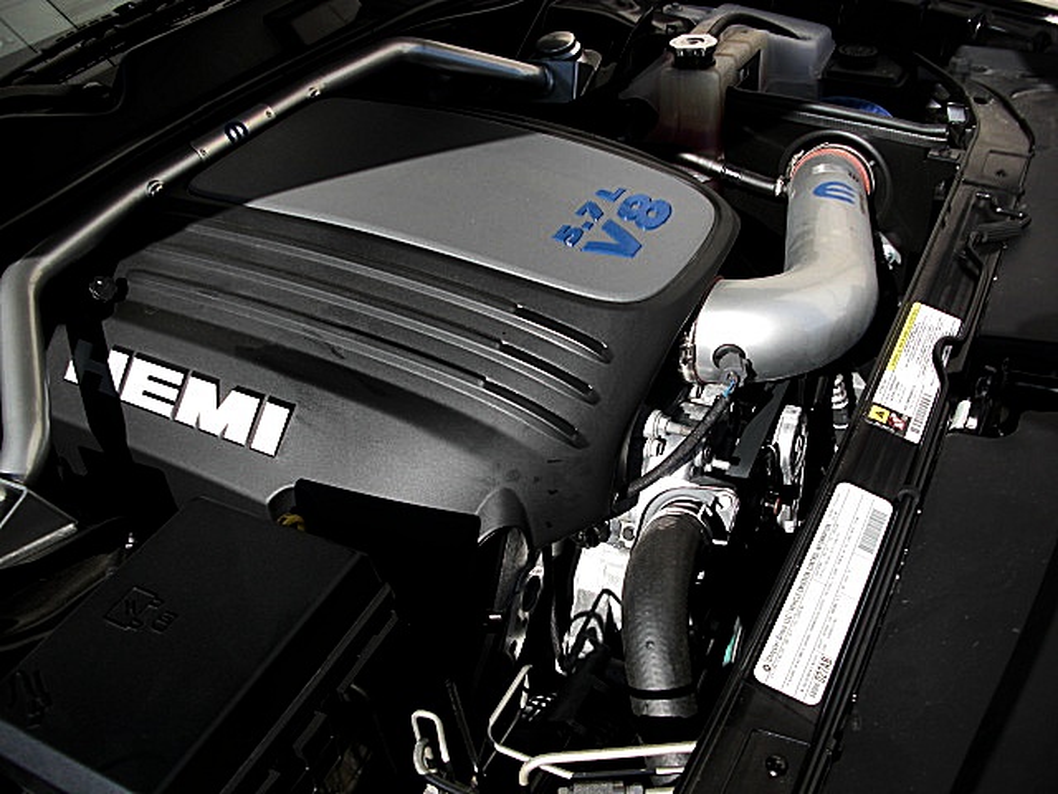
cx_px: 529
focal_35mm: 36
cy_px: 397
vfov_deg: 39.7
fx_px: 1100
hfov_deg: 51.4
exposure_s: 1/640
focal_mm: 6.3
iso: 50
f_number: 2.8
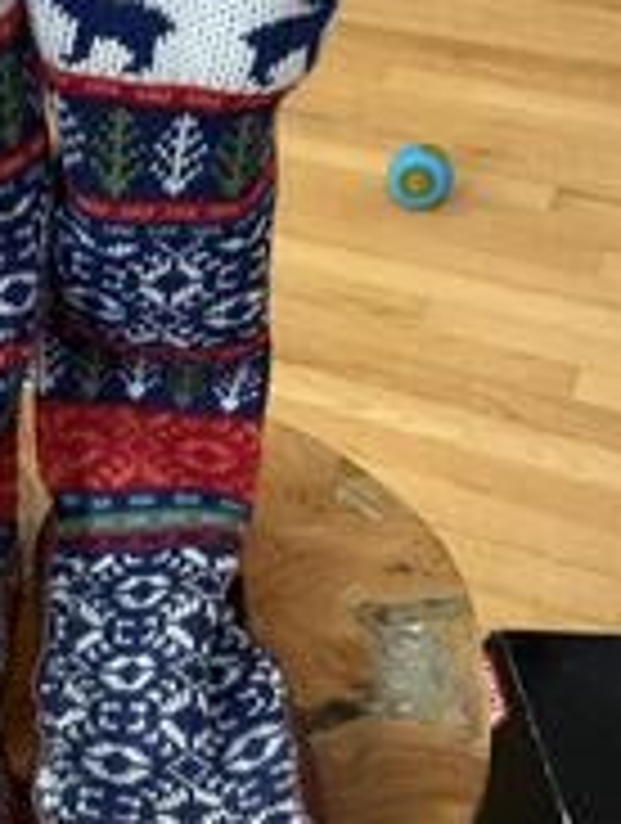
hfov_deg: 26.2
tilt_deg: -44.4
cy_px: 495
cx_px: 54
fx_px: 1287
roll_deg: +4.5
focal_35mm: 54
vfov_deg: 35.4
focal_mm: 5.7
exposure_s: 1/121
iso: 125
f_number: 1.5
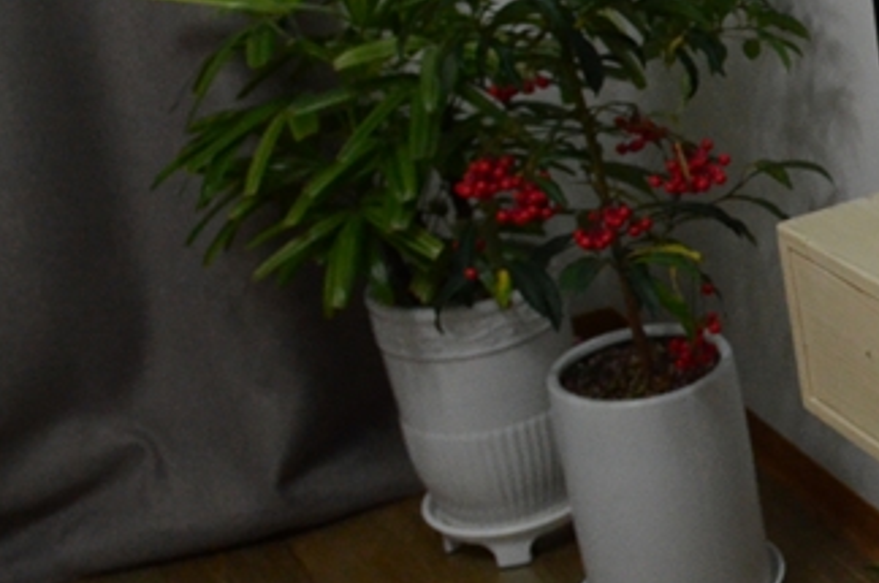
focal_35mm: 81
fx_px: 1965
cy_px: 201
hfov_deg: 22.1
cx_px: 1202
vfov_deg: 16.9
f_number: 4
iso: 2000
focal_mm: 17
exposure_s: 1/80
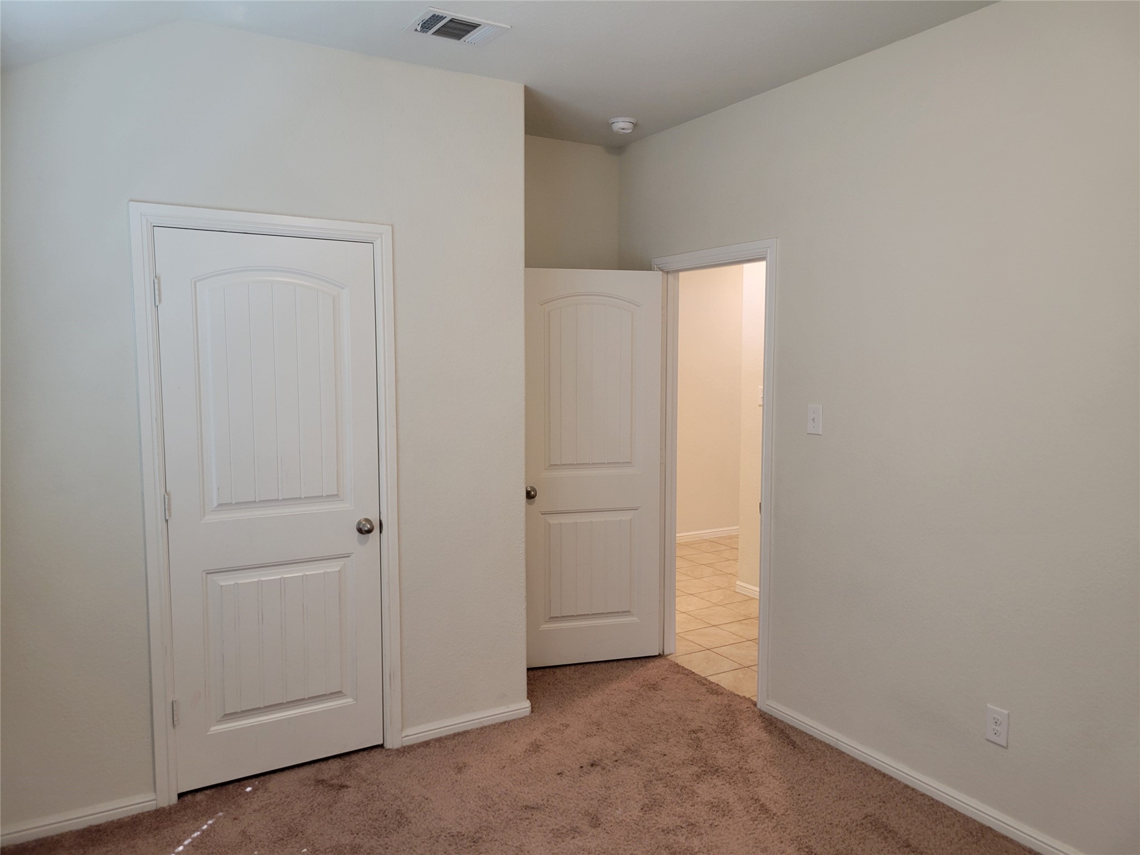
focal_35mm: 26
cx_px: 570
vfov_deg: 53.1
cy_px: 428
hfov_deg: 67.3
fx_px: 856
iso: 160
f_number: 1.8
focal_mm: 5.4
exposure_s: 1/60
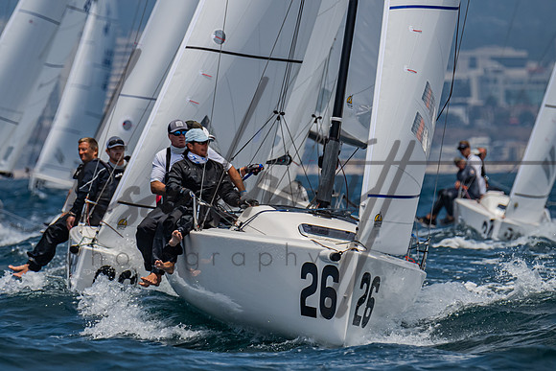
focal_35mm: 638
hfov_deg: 3.2
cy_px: 239
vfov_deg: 2.2
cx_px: 248
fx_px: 9855
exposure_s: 1/2500
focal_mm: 330
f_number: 6.3
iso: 400
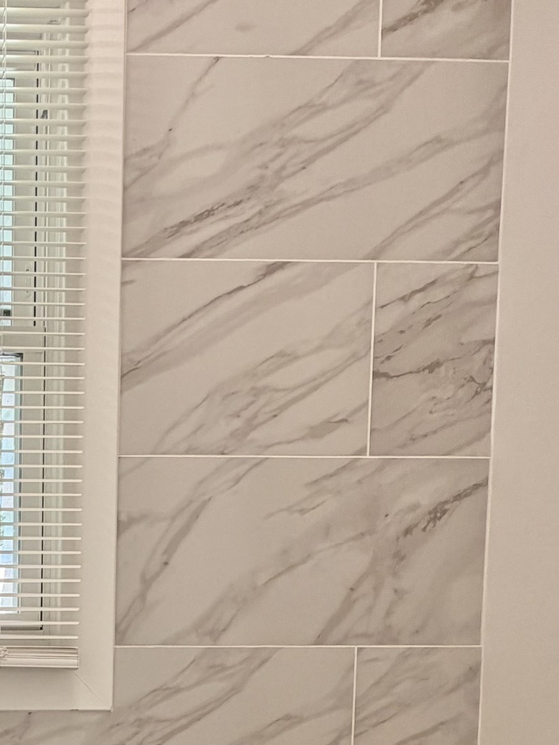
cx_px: -103
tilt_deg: -3.9
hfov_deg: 32.3
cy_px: 664
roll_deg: -0.6
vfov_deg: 45.6
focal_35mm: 37
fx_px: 797
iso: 100
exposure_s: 1/120
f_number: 2.2
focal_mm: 2.22
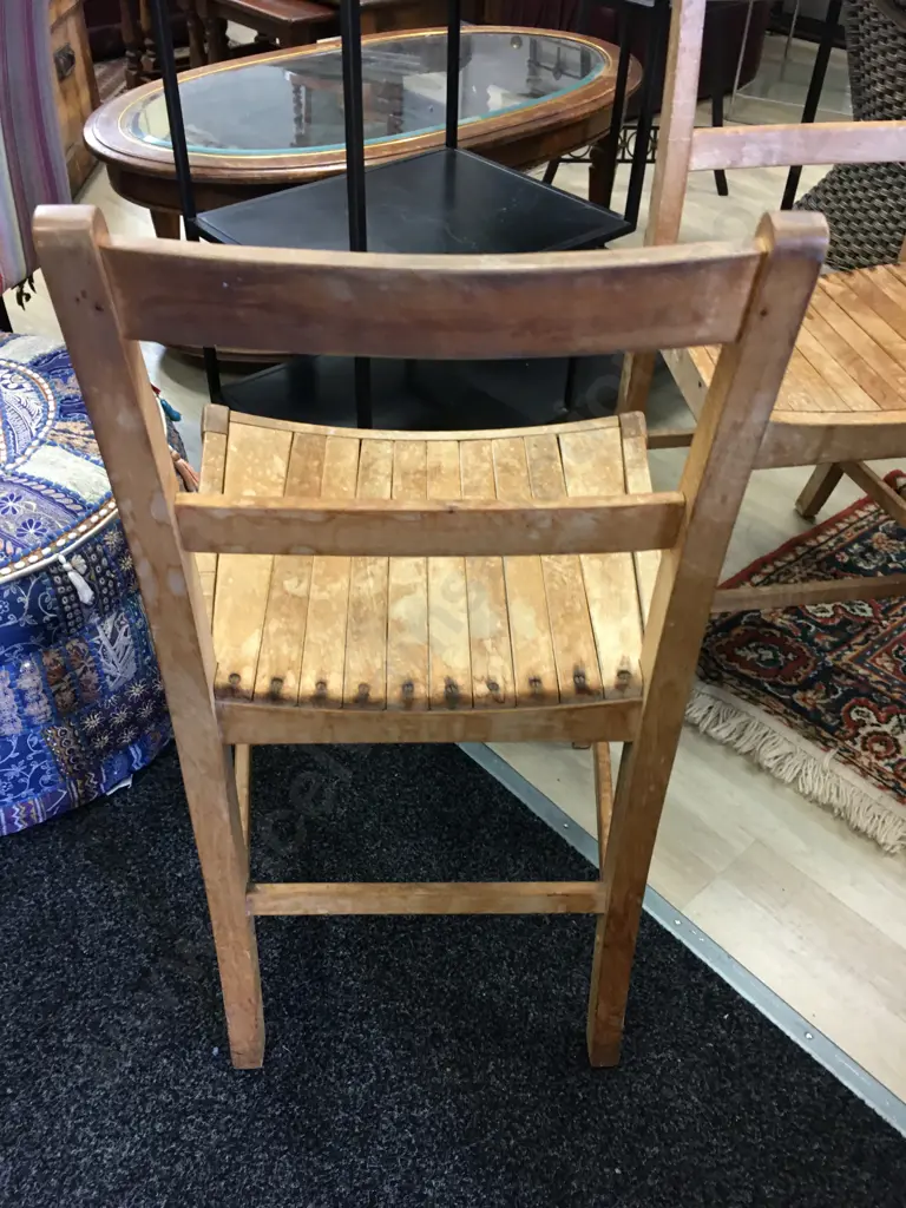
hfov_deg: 48.2
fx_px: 1012
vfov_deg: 61.7
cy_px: 604
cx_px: 453
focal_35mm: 29
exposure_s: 1/17
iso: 80
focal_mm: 4.15
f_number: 2.2
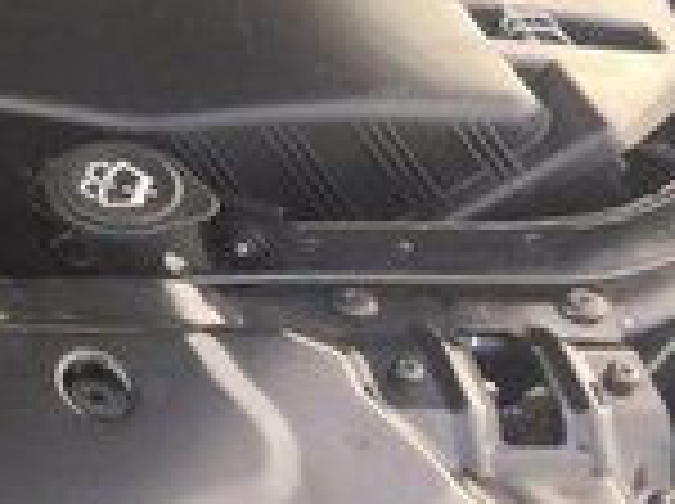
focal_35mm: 128
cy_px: -56
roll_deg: -0.1
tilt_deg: -32.7
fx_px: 2492
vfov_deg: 11.4
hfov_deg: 13.4
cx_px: -648
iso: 50
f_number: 2.2
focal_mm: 4.15
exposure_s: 1/50
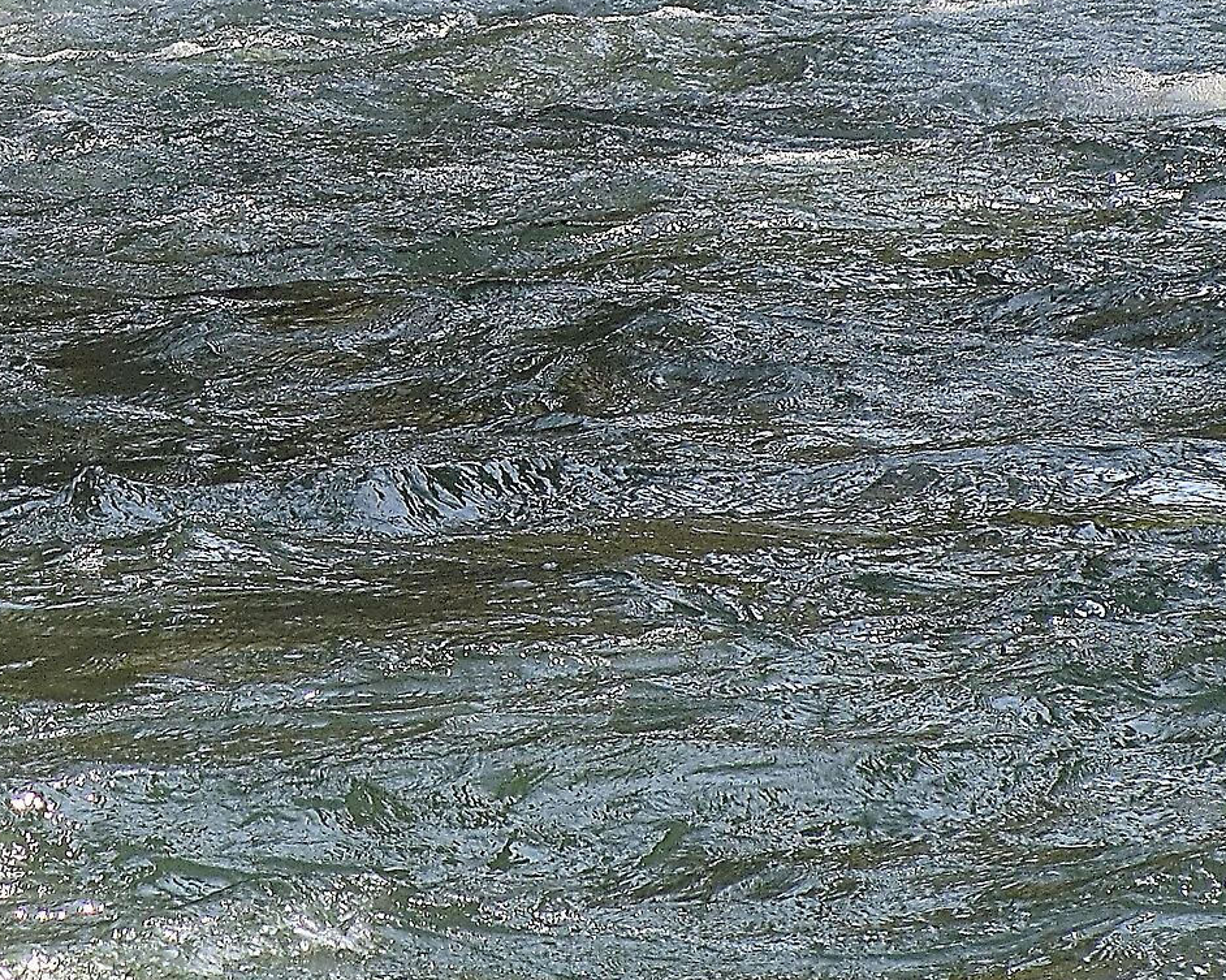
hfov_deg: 3.9
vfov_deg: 3.1
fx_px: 17955
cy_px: -108
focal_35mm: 495
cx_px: 595
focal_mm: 35.7
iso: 100
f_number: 5.2
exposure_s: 1/200
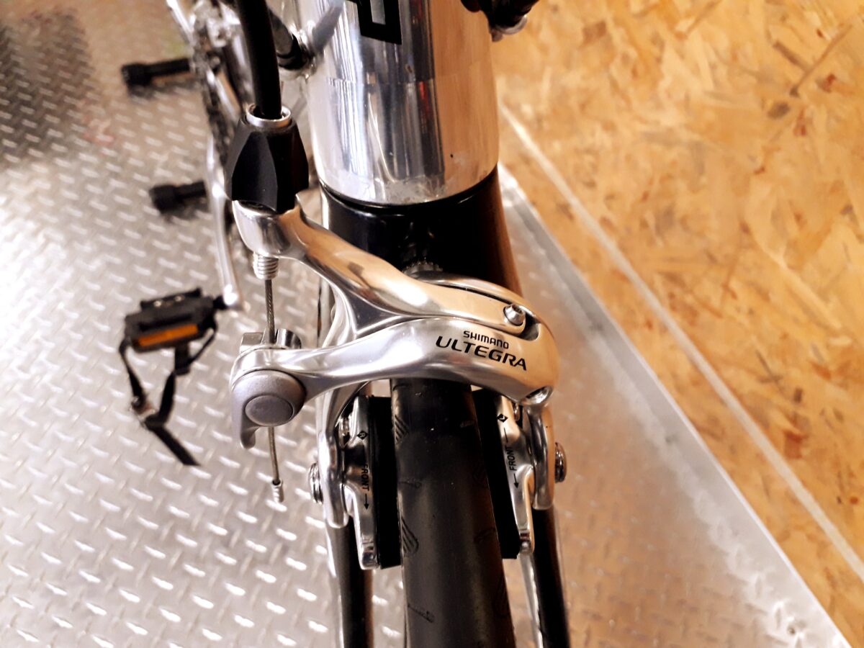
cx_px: 432
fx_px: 674
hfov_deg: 65.3
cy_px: 324
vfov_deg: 51.4
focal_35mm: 27
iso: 250
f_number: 1.9
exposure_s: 1/25
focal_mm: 3.6
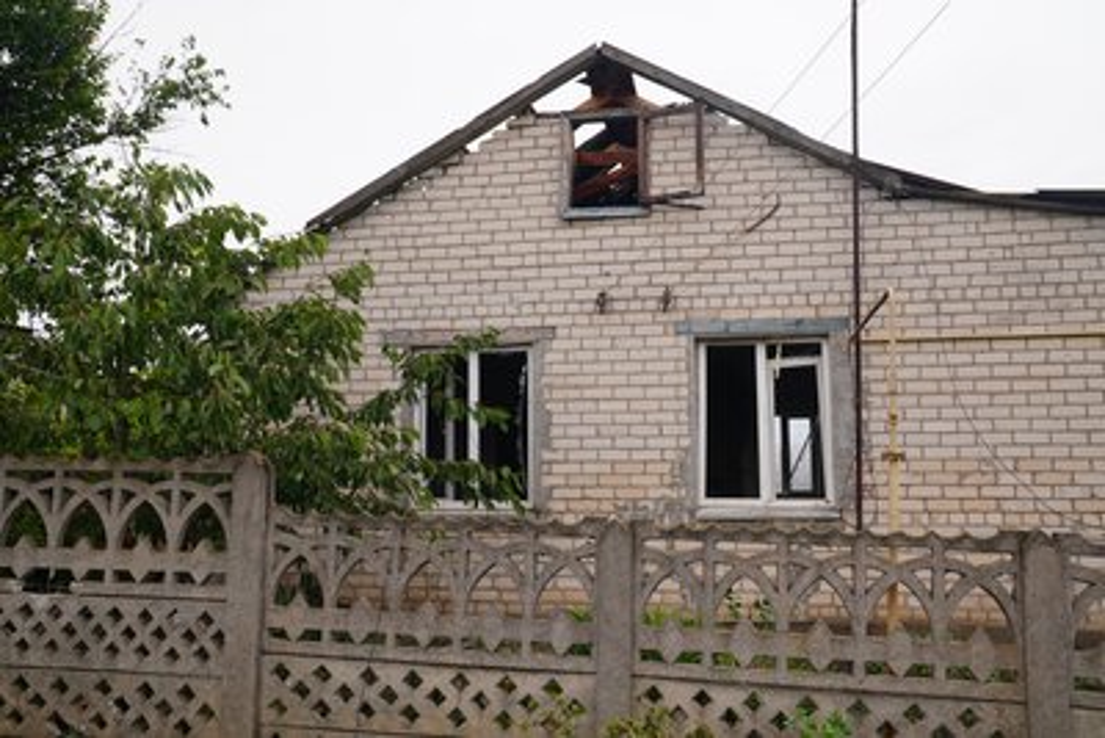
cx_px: 552
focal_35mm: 36
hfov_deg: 53.1
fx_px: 1105
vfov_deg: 36.9
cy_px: 369
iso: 80
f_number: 7.1
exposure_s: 1/100
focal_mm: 36
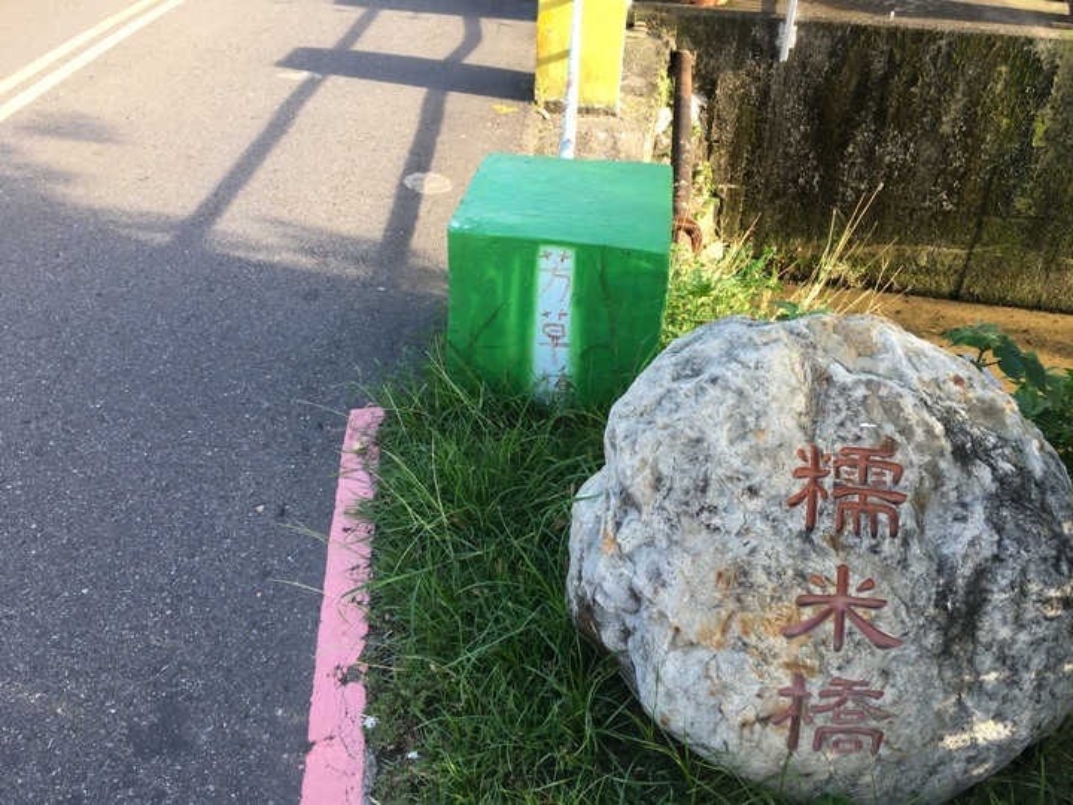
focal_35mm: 29
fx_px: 899
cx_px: 536
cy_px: 402
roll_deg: +0.6
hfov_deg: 61.7
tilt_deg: -36.5
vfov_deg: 48.2
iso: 25
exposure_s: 1/120
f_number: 2.2
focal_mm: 4.15
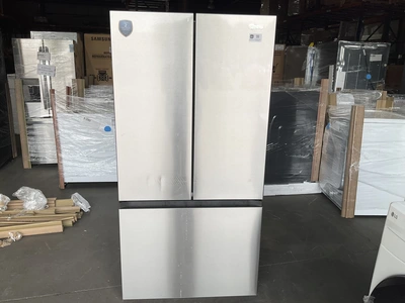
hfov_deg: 61.7
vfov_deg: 48.2
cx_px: 202
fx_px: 339
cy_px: 152
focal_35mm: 29
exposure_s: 1/355
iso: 25
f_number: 1.8
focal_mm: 3
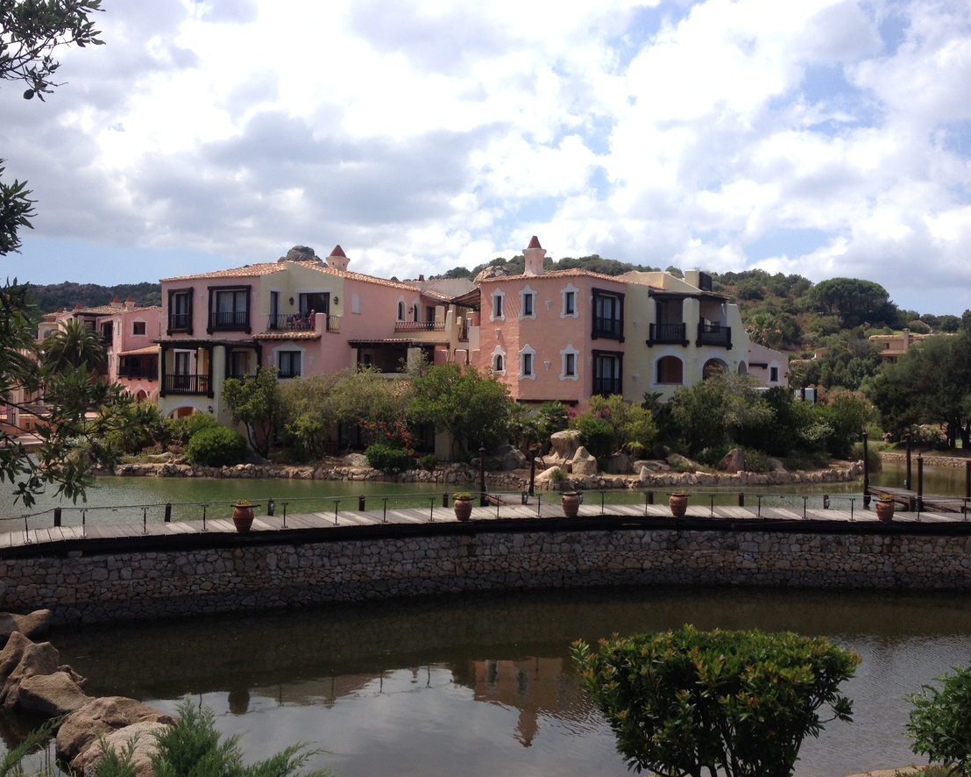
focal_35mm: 37
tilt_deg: -2.3
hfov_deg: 49.1
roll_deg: -0.2
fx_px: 1063
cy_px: 390
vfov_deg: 40.1
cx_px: 499
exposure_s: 1/1577
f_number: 2.4
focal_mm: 4.28
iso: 50
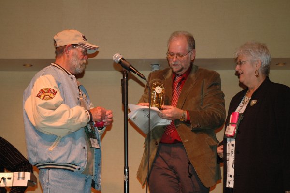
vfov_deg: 22.6
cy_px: 96
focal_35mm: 60
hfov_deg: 33.4
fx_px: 483
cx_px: 145
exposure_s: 1/60
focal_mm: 40
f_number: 4.5
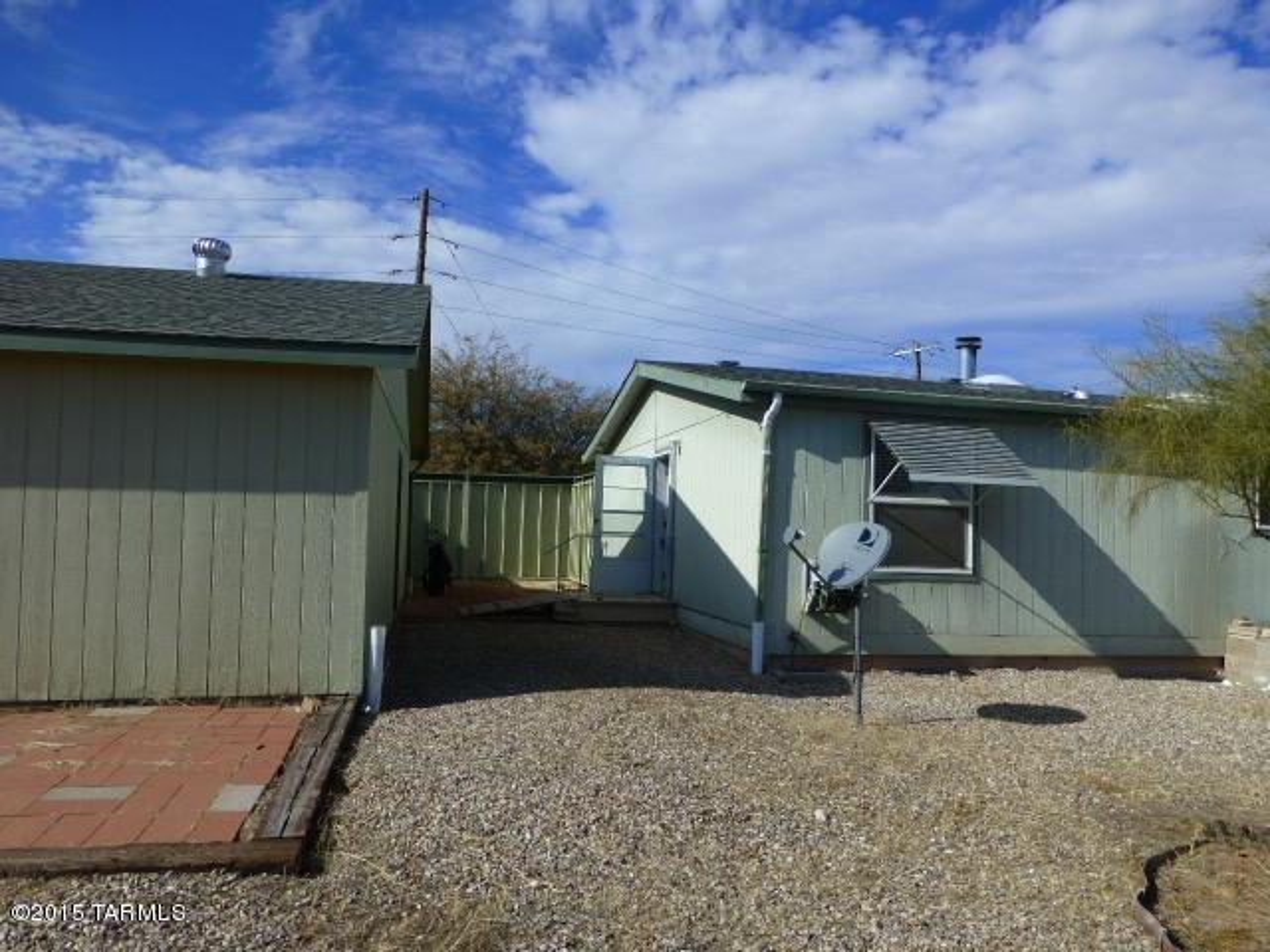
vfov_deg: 54.9
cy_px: 476
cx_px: 635
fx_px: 917
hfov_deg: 69.4
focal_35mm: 25
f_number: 4
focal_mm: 4.3
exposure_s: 1/1300
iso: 100
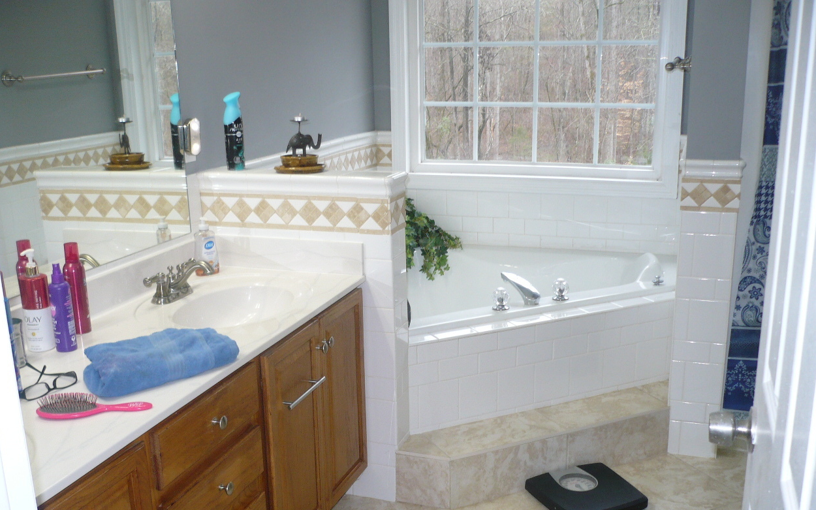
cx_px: 404
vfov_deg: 33.5
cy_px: 298
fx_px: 845
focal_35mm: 38
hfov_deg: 51.5
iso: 125
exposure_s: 1/30
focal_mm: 5.8
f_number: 2.8
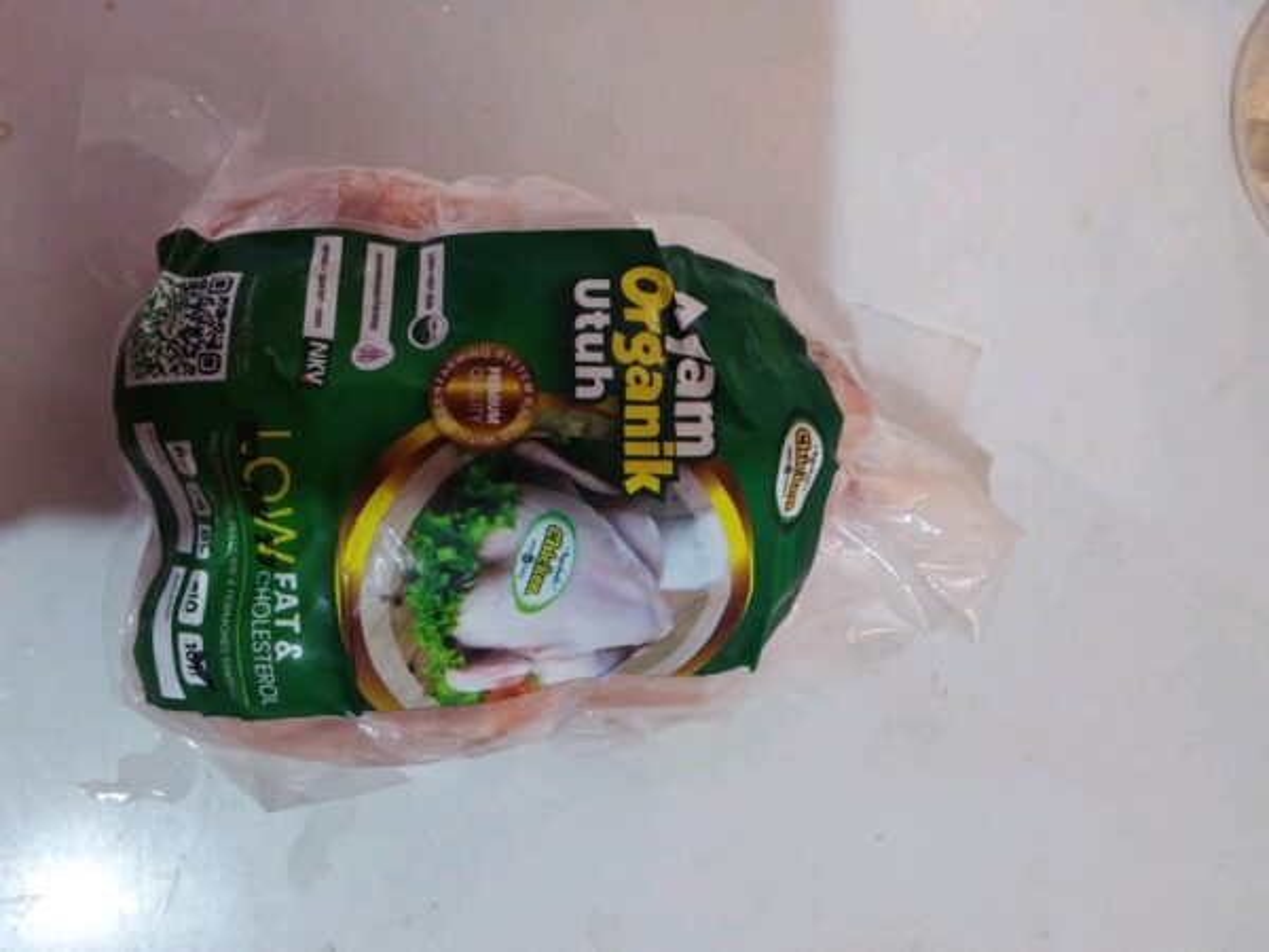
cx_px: 634
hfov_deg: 65.3
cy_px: 476
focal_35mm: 27
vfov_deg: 51.4
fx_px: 990
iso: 93
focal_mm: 2.91
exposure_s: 1/17
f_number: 1.9
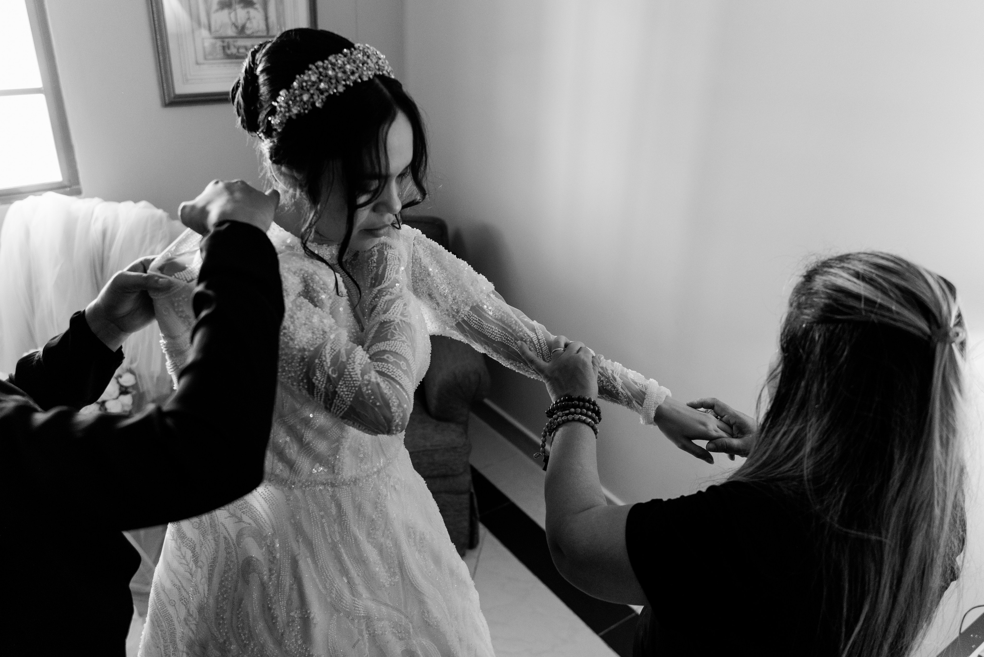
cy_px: 328
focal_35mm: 30
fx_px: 814
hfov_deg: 62.3
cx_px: 492
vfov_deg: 43.9
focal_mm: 26
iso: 1000
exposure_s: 1/160
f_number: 2.8
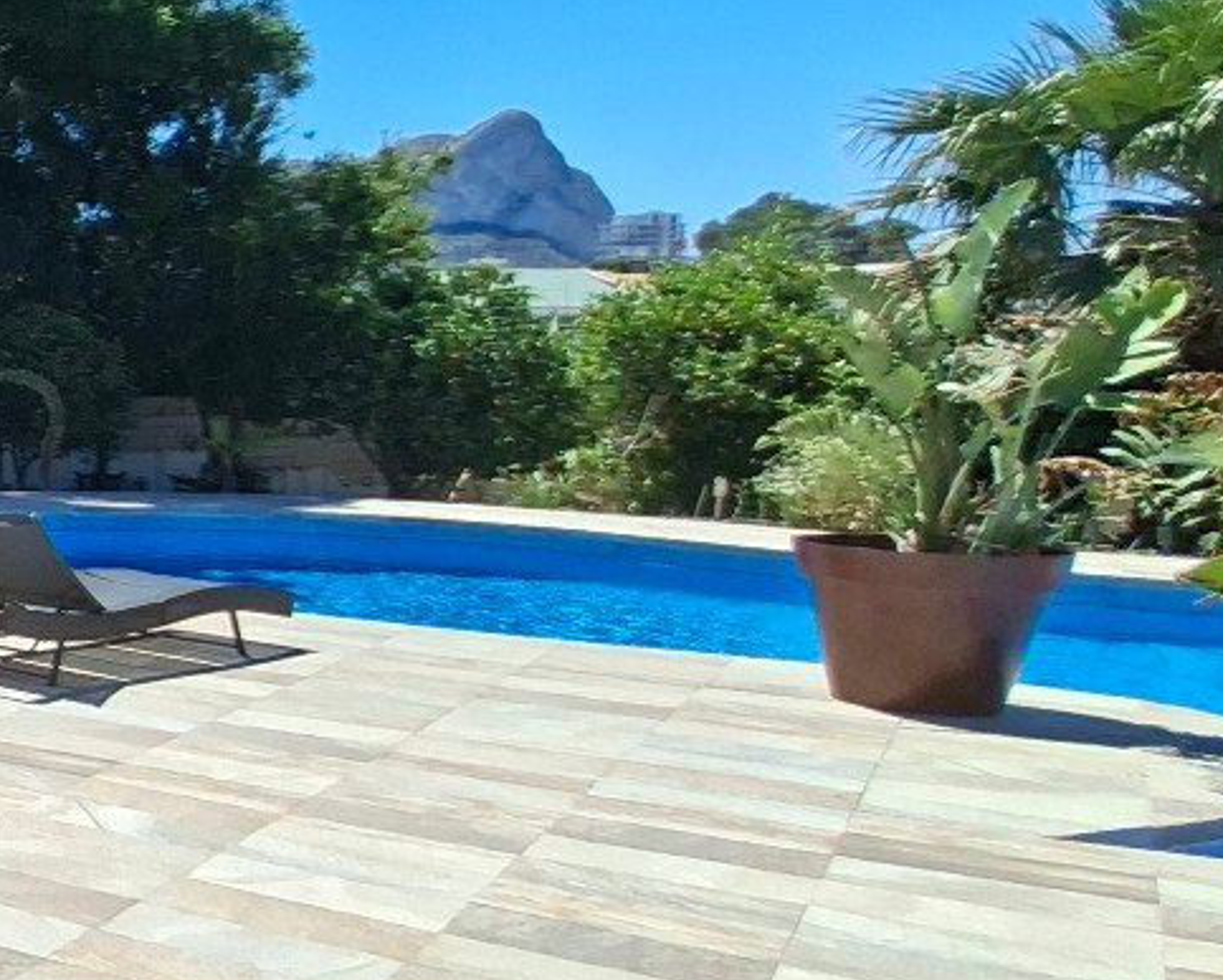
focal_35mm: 42
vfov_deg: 35.7
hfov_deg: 25.7
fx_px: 1521
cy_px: 506
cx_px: -775
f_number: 2.2
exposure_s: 1/1245
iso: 40
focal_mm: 1.74
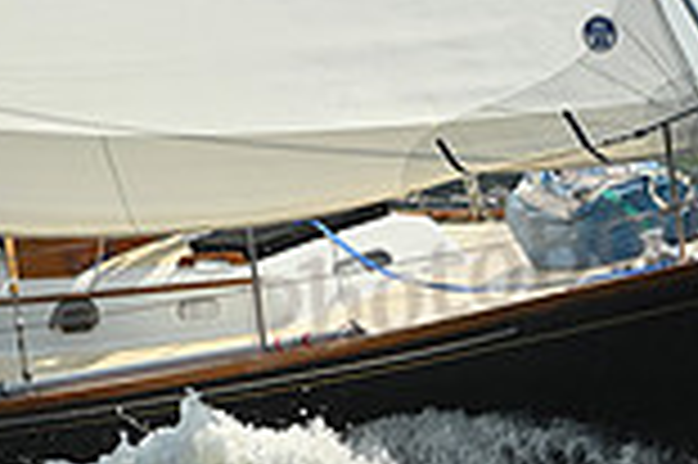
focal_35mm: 281
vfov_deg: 4.9
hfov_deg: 7.3
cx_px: 9
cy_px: 83
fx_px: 5442
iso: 320
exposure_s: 1/1250
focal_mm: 75
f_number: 10
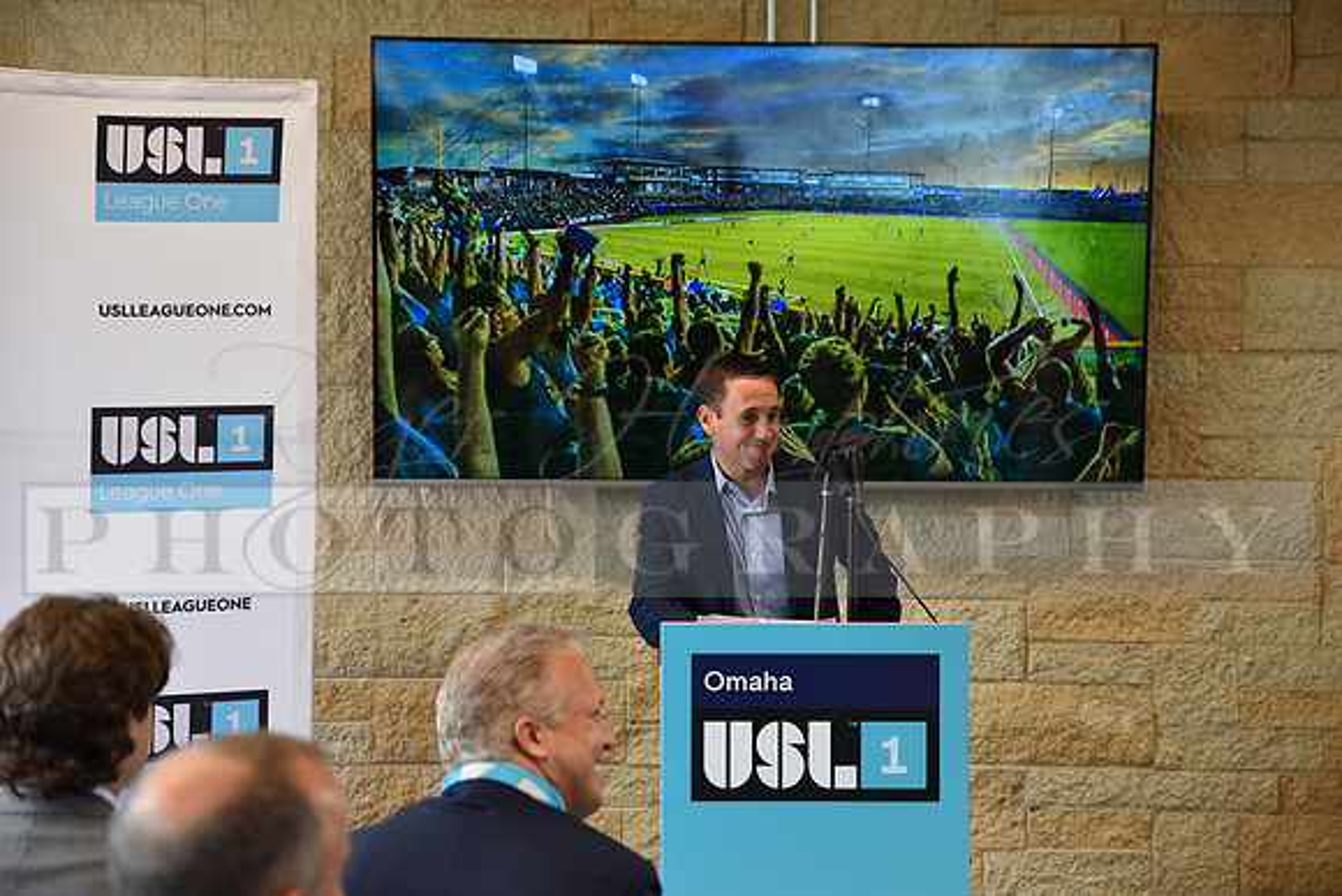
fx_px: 2610
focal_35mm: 70
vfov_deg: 19.5
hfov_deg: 28.8
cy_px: 448
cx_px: 671
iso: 400
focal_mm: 70
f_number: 3
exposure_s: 1/60
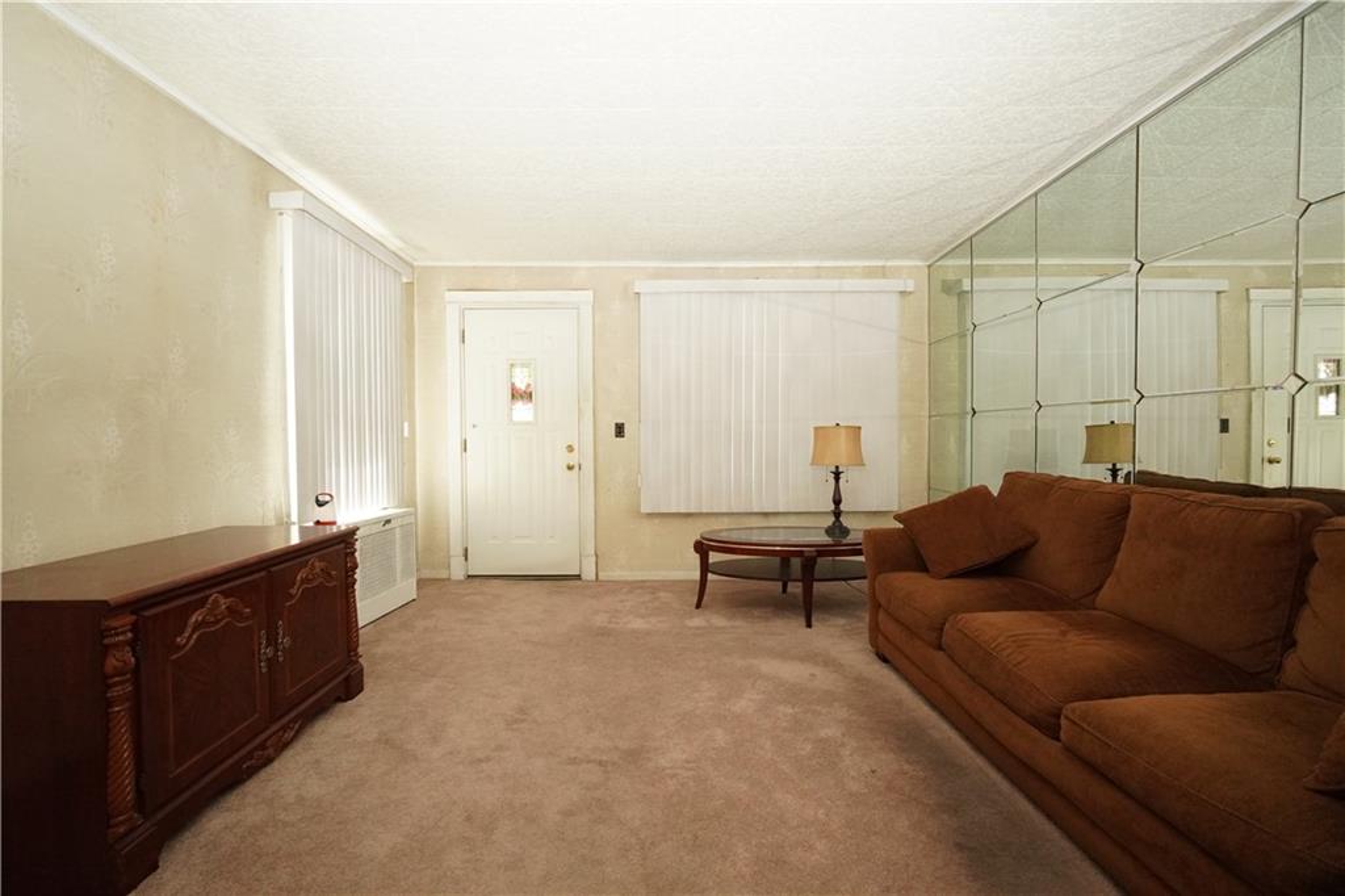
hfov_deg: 100.4
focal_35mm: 15
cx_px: 672
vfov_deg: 77.3
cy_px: 448
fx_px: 560
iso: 3200
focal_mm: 10
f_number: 4.5
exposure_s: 1/125
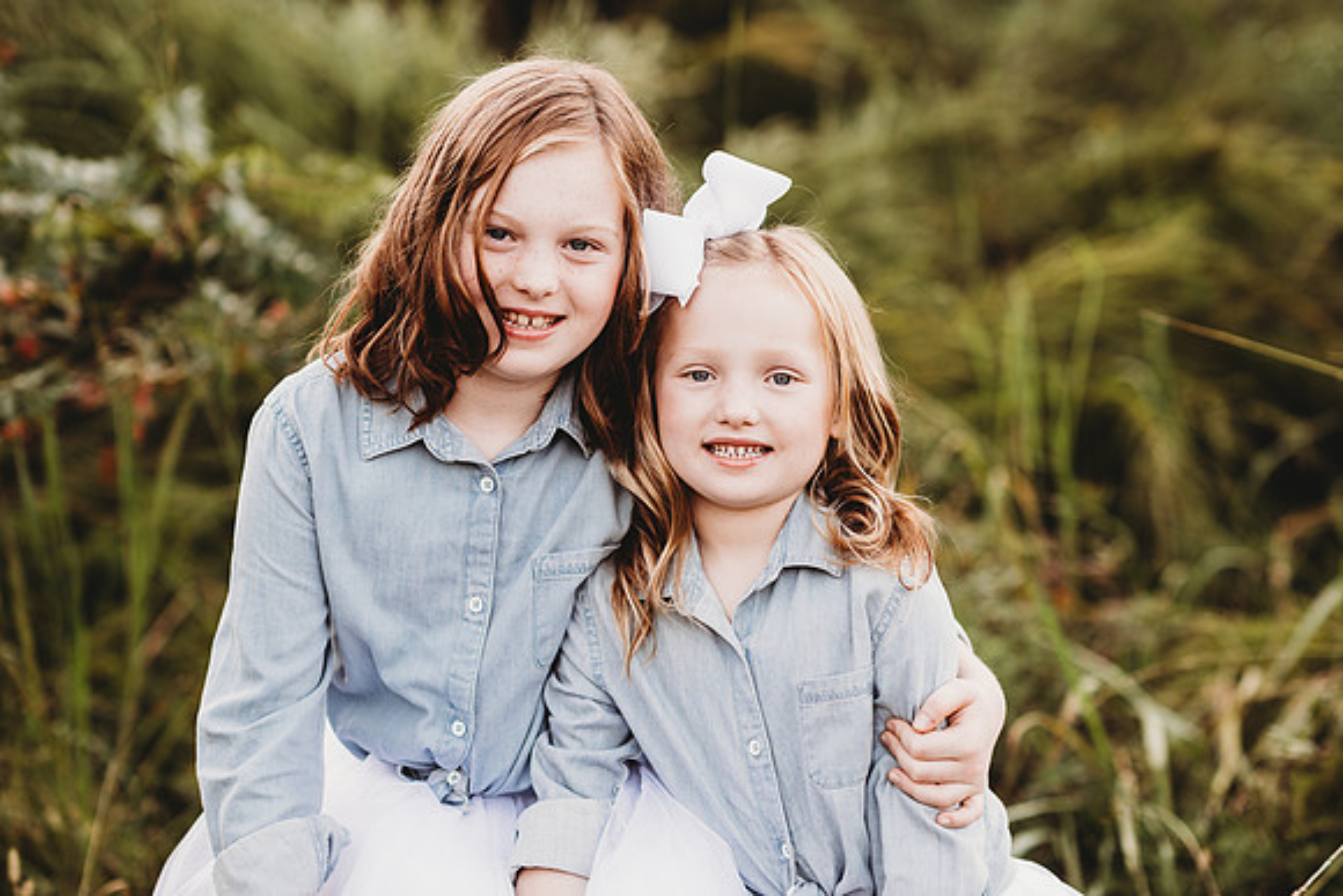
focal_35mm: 85
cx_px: 672
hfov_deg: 23.9
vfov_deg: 16.1
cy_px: 448
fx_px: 3172
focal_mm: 85
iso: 125
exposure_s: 1/200
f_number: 2.2
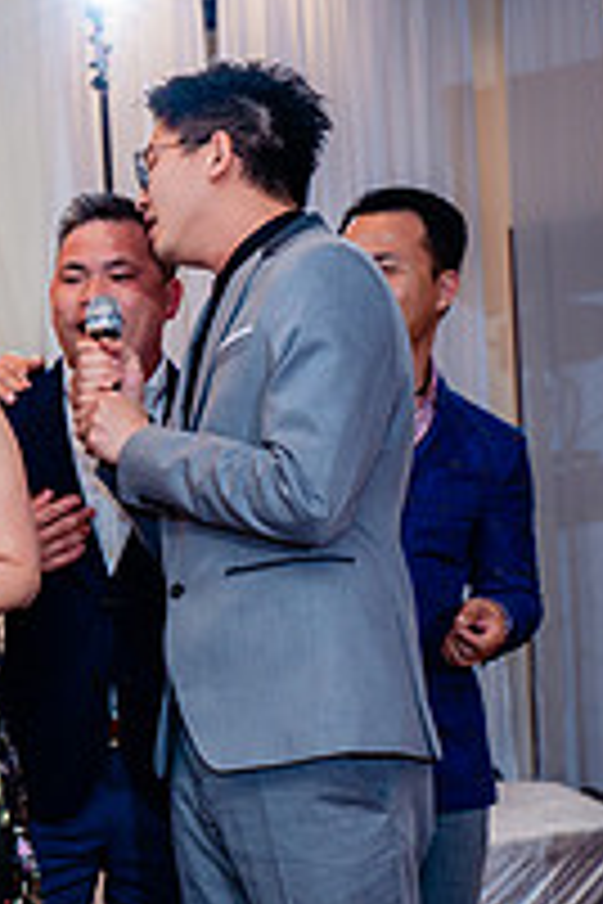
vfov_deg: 19.1
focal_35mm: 107
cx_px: -634
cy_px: 528
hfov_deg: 11.4
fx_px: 2688
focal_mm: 37
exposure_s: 1/160
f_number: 3.5
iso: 640
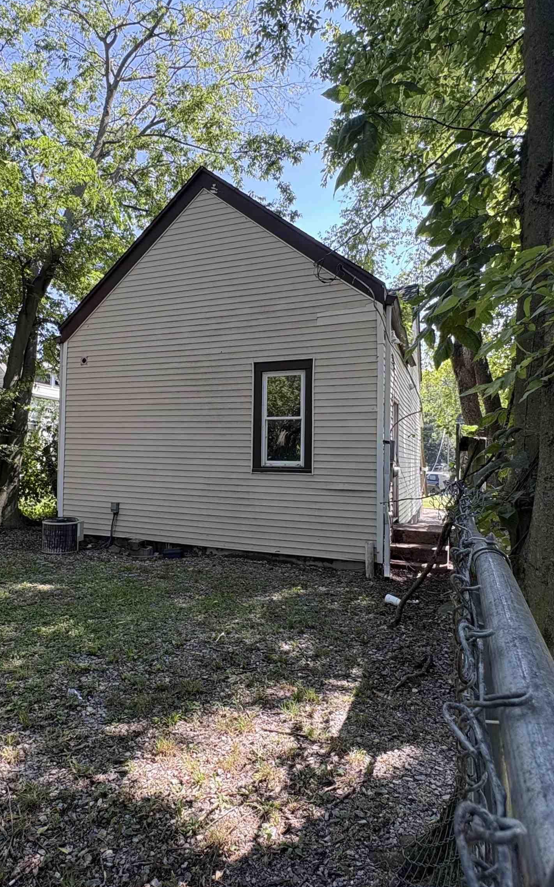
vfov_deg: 85.1
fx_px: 483
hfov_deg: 59.3
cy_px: 443
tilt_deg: +1.7
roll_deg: +0.1
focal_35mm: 20
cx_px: 231
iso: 64
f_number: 2.2
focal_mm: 2.22
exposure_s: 1/186
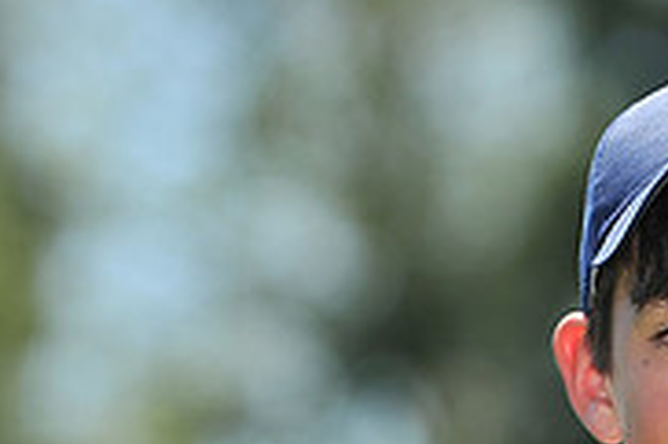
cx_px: 785
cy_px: 543
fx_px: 11790
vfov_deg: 2.2
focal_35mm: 636
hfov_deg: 3.2
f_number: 4.5
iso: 200
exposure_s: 1/1600
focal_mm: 200
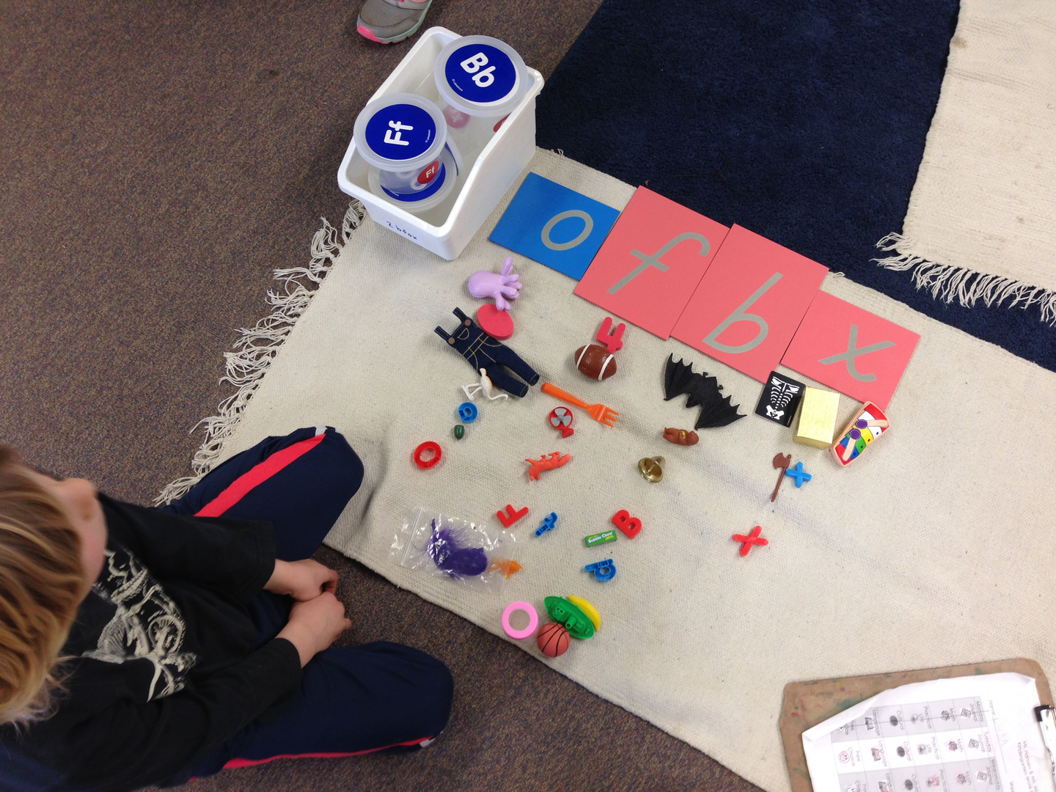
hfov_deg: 55.4
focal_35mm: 33
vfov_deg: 42.9
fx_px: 1007
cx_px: 528
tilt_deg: -68.9
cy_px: 396
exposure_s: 1/20
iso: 50
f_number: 2.4
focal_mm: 4.12
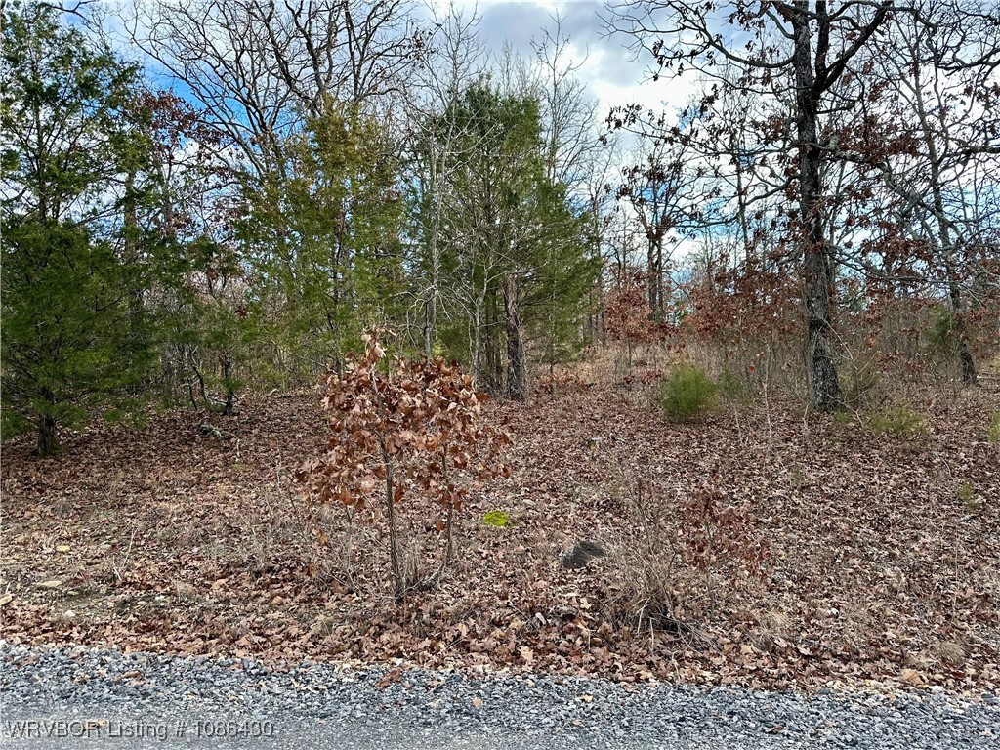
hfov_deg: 71.6
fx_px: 693
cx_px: 500
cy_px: 375
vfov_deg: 56.8
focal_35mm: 24
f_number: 1.78
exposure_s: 1/590
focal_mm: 6.86
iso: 80
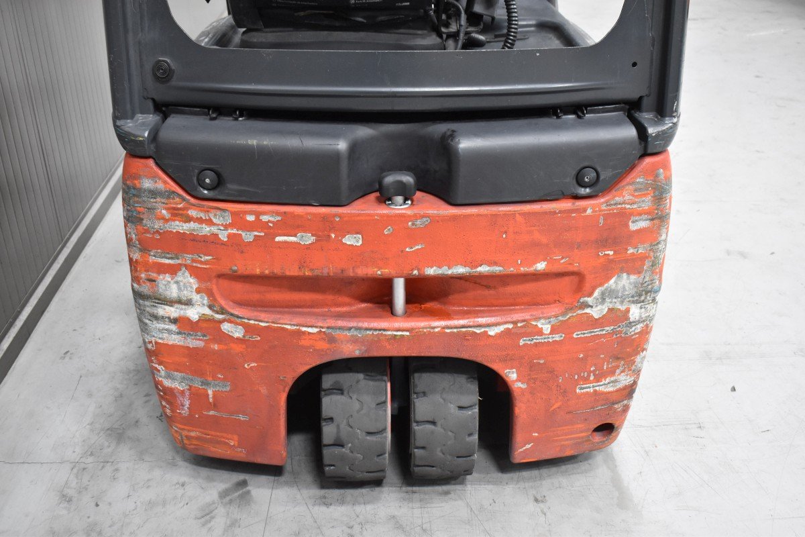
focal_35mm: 38
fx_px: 838
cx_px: 402
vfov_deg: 35.5
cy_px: 268
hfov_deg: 51.3
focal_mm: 25
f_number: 4.5
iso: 1600
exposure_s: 1/30
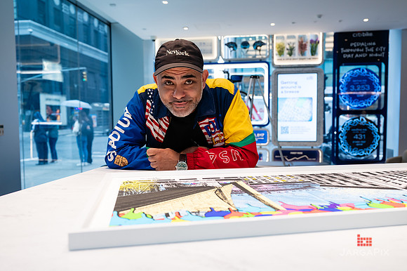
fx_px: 351
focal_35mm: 31
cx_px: 210
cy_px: 138
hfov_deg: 60.2
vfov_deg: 42.2
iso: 500
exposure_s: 1/160
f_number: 4
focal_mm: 28.5
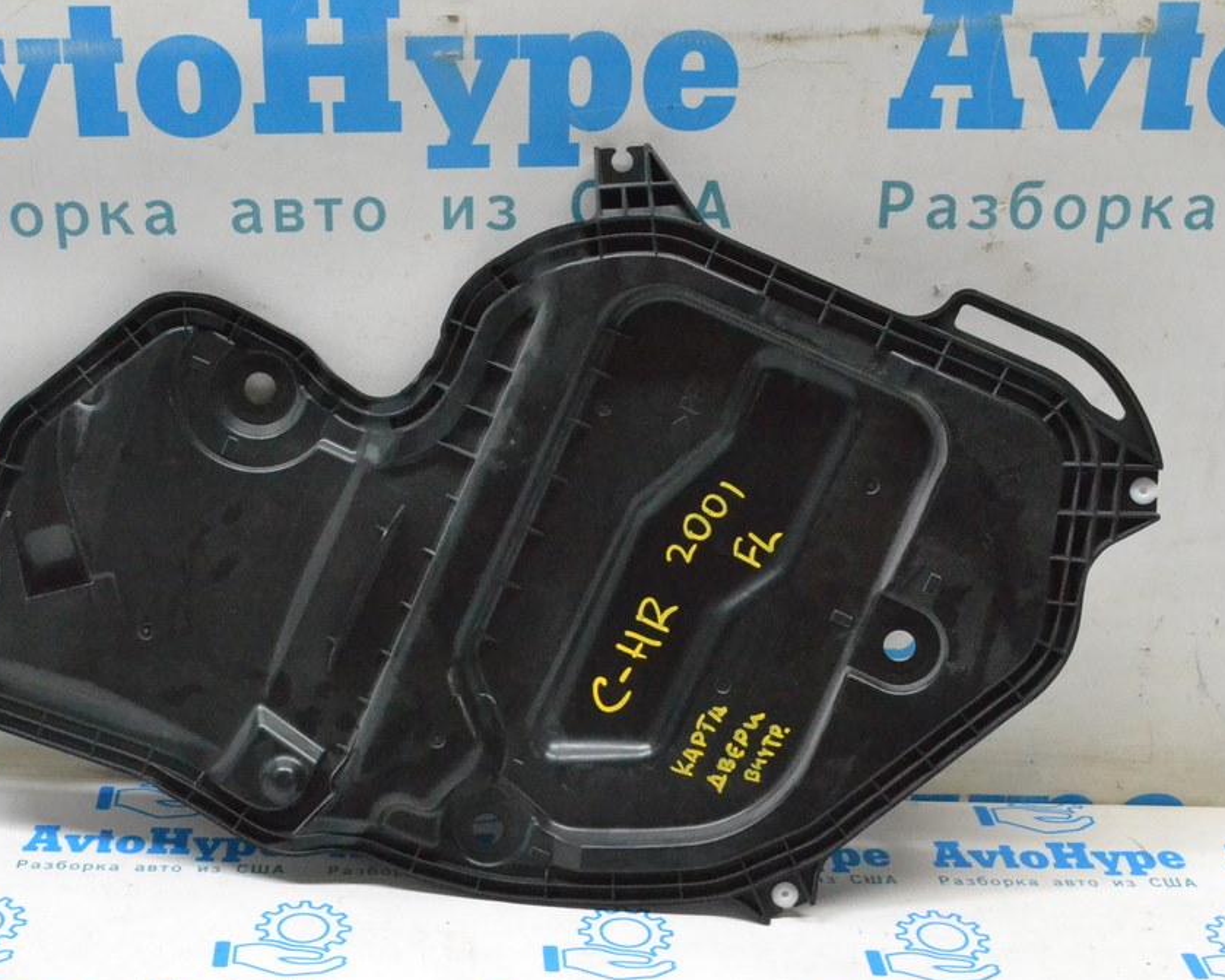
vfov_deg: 27.6
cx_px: 496
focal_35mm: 55
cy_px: 494
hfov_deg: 34.1
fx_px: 1994
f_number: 11
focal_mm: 32
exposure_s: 1/100
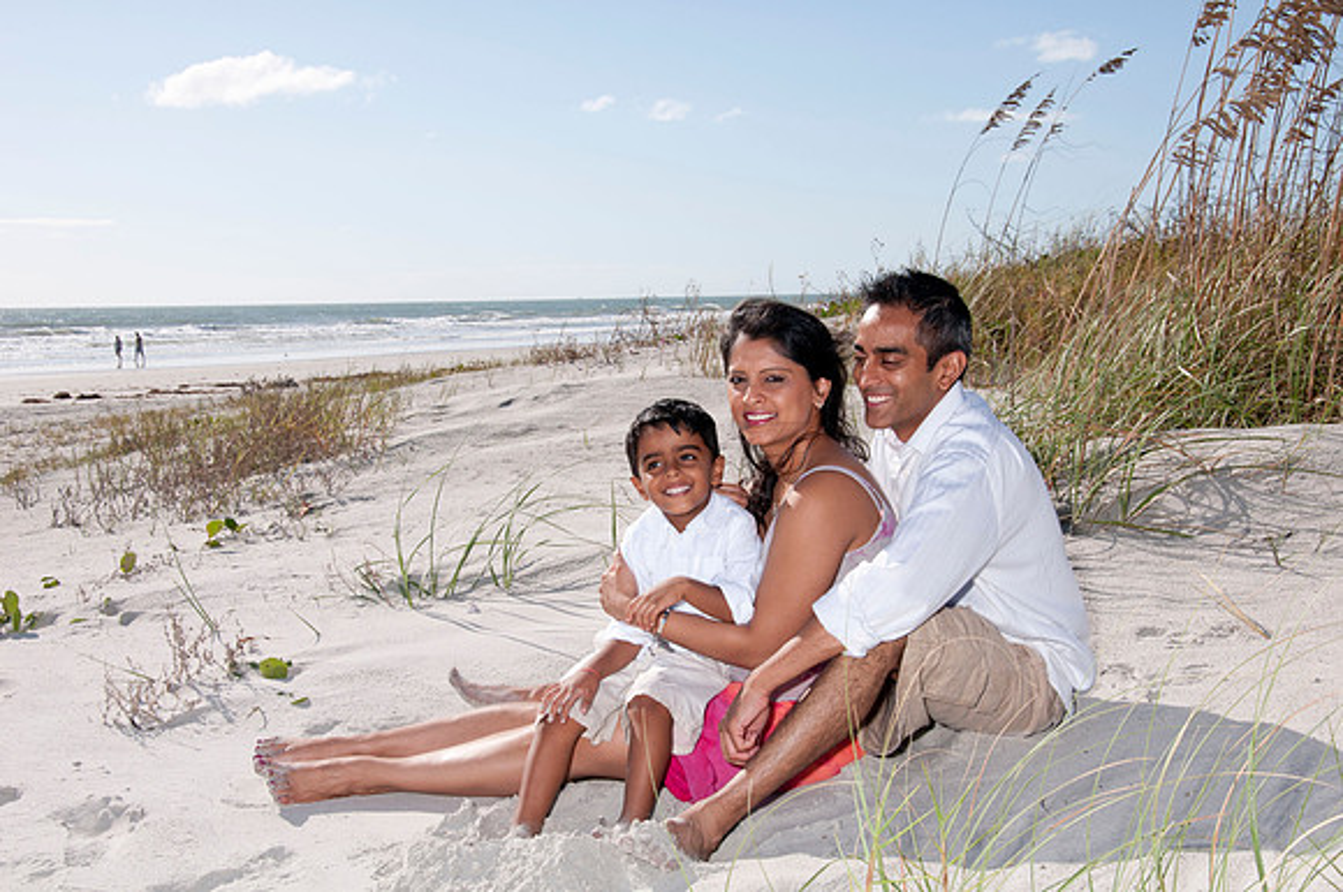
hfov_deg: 38.9
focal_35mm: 51
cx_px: 672
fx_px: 1900
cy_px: 446
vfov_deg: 26.4
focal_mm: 34
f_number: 13
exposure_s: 1/250
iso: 100
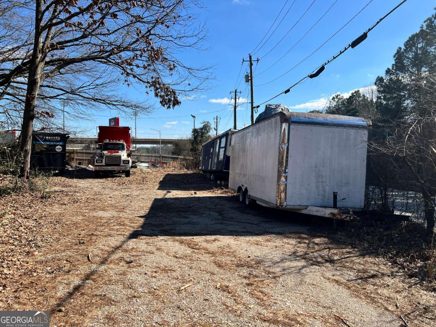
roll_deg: -1.1
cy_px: 164
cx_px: 218
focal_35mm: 26
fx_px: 327
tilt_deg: -3.0
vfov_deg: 53.1
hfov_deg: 67.3
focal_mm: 5.7
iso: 50
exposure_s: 1/3571
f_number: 1.5
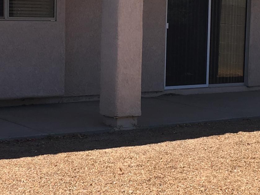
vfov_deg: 14.2
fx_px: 781
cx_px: 157
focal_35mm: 104
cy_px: 89
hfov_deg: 18.9
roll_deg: -0.5
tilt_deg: -5.2
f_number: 2.2
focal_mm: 4.15
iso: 25
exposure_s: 1/916
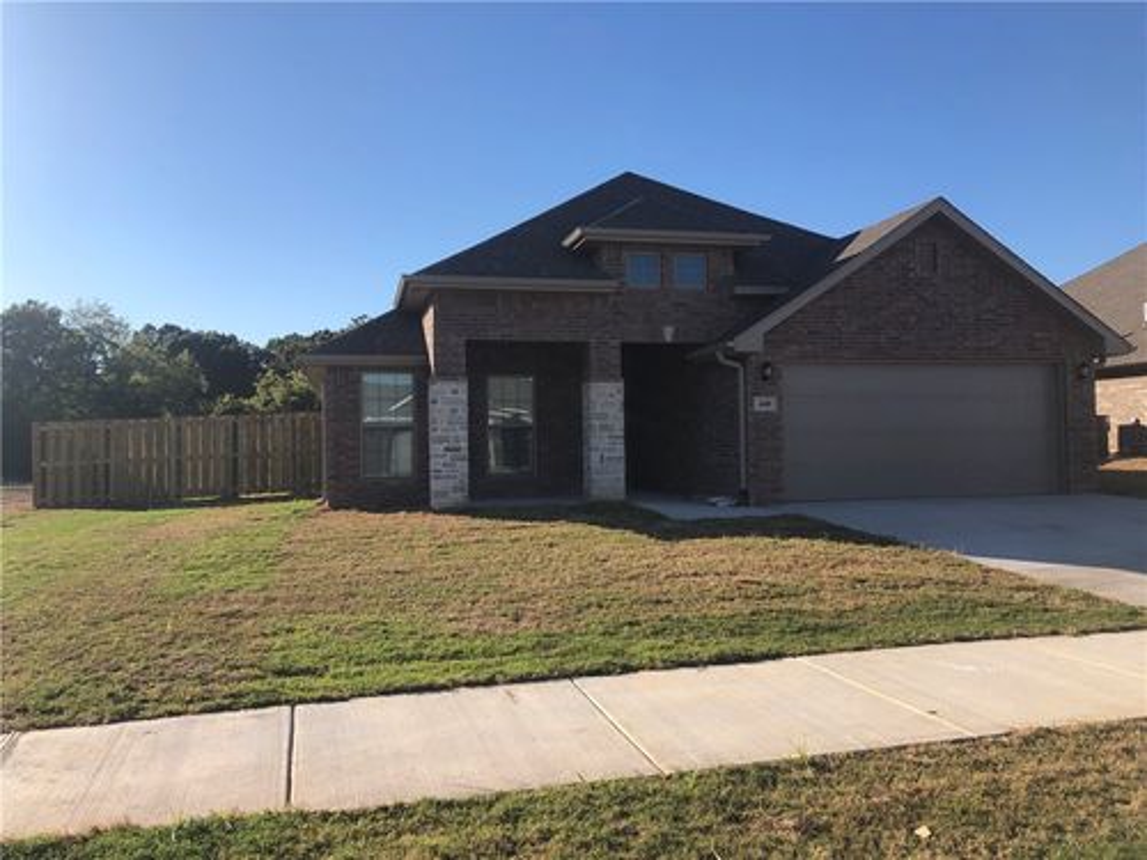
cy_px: 430
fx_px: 928
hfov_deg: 63.4
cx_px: 574
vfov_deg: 49.7
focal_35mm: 28
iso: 20
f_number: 1.8
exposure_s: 1/1736
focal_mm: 3.99
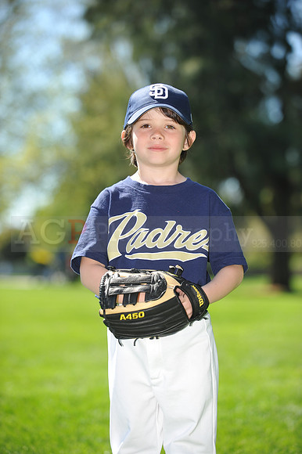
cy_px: 227
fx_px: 1512
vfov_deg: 17.1
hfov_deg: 11.4
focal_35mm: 120
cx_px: 151
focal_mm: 120
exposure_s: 1/800
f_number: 4
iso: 200
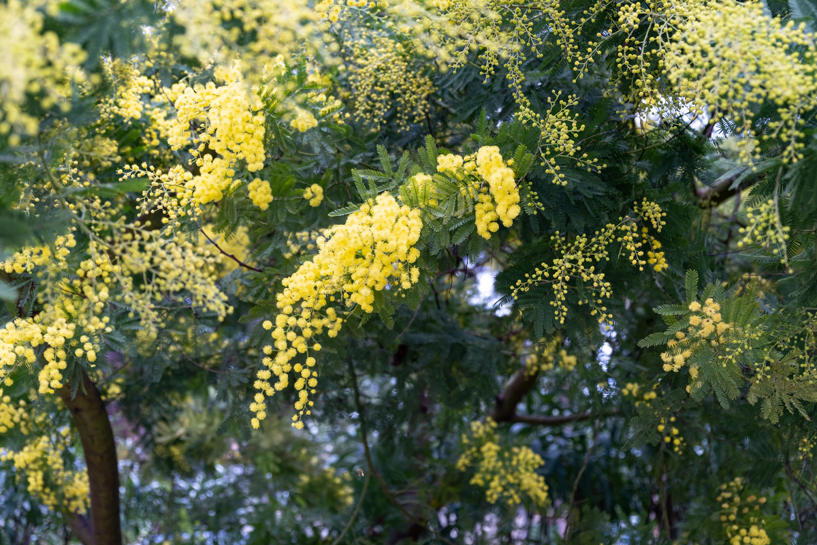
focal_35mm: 47
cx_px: 408
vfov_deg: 28.6
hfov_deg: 41.9
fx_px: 1067
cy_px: 272
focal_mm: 31.5
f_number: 3.6
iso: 200
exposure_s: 1/45
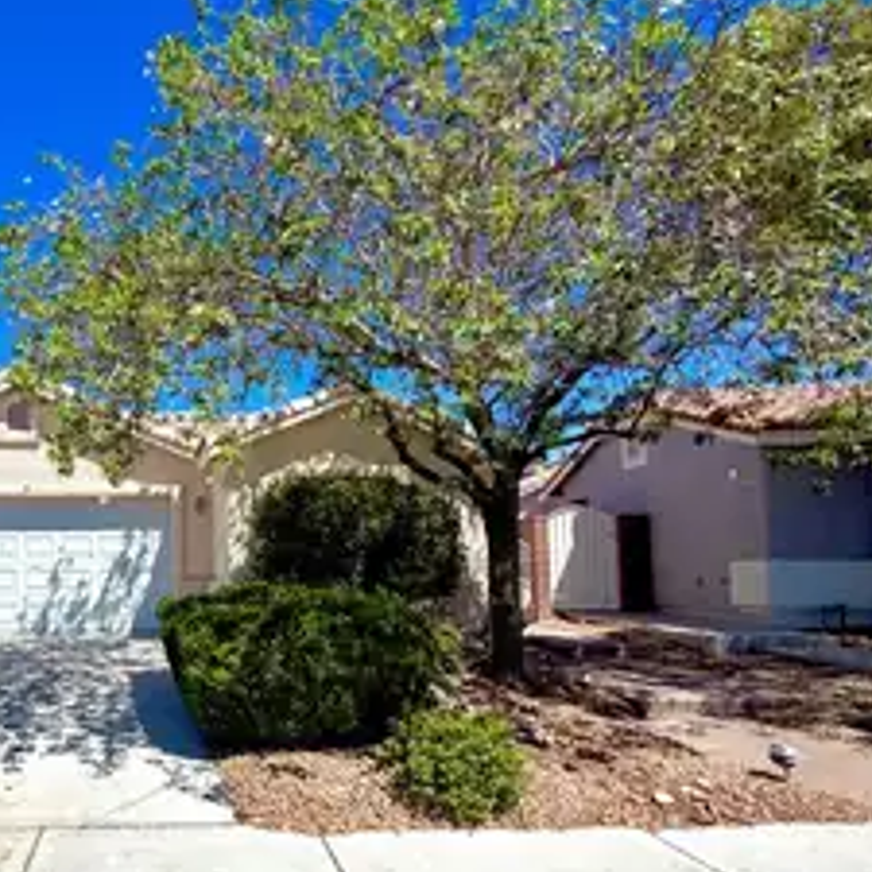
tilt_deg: +2.8
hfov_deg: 62.5
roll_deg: +0.9
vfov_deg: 68.7
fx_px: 627
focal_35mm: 22
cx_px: 151
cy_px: 535
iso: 20
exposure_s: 1/1259
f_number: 2.2
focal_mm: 2.22
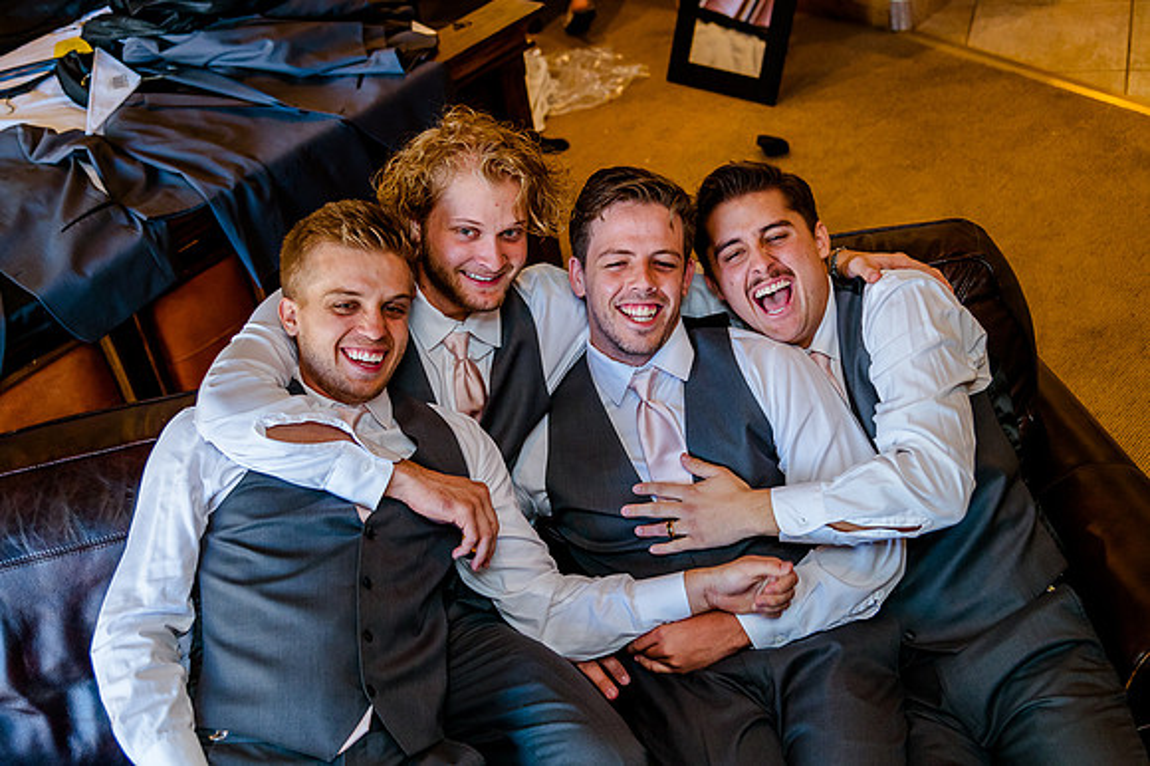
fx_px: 1532
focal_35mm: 48
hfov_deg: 41.1
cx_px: 575
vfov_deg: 28.0
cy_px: 383
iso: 1600
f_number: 4
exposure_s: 1/200
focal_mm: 48
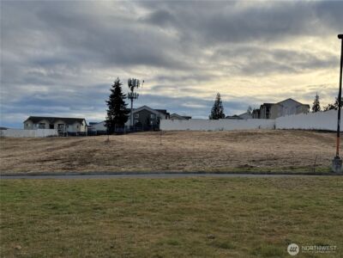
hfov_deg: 39.7
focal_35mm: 48
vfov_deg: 30.3
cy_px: 129
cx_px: 172
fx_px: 476
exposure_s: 1/3257
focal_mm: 6.76
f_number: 1.78
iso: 64
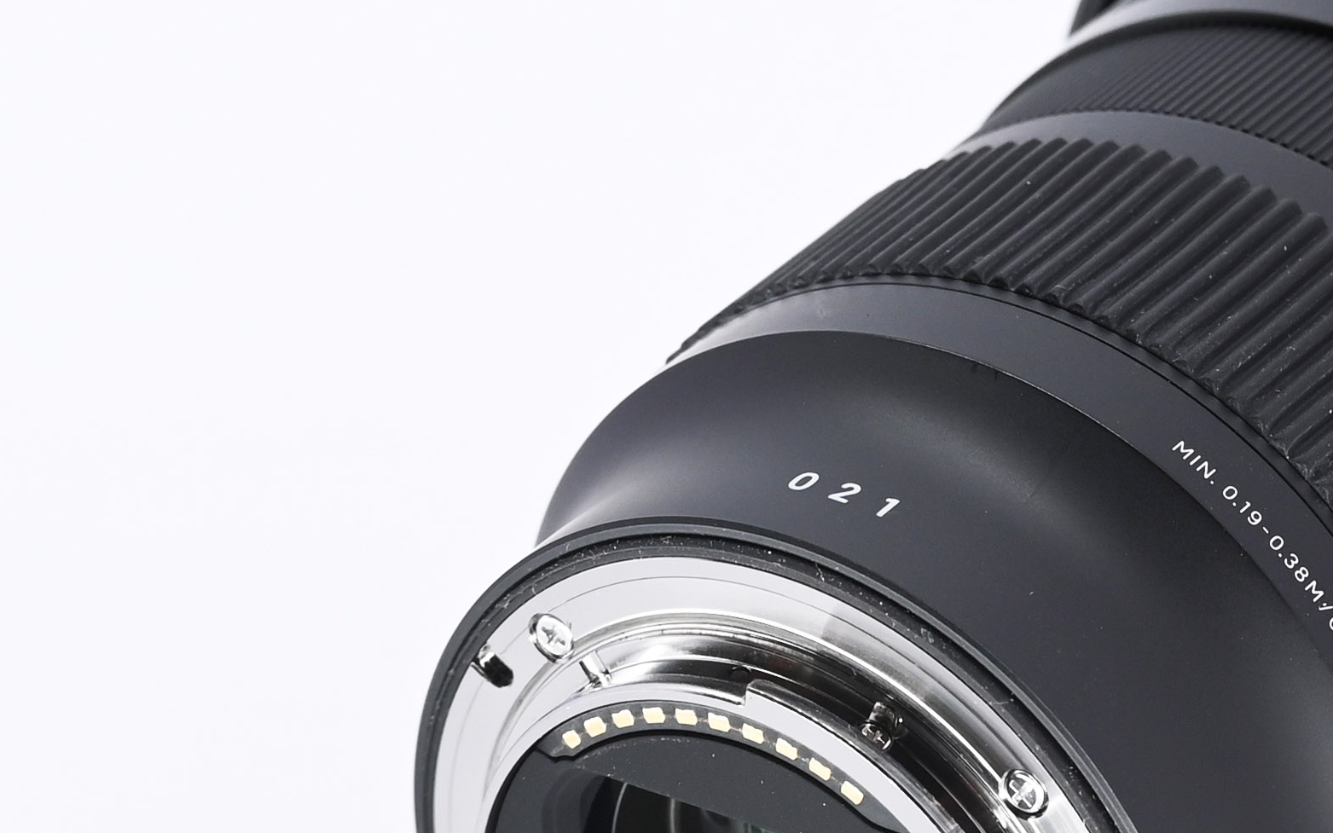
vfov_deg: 5.7
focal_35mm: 231
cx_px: 1206
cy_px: 387
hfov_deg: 9.0
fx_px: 8392
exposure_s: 1/160
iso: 500
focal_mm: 60
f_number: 9
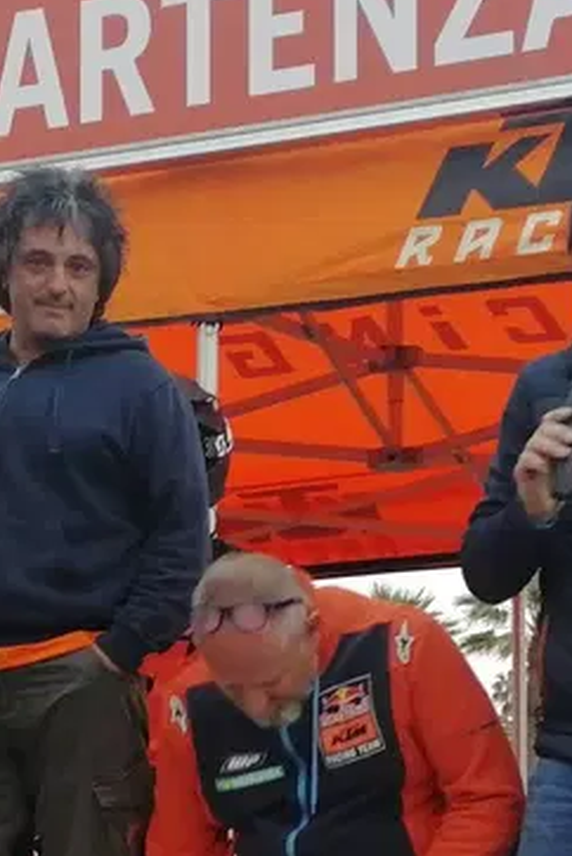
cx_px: 17
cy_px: 818
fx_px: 2212
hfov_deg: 14.5
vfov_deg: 21.3
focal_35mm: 93
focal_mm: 3.95
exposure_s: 1/50
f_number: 4
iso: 160
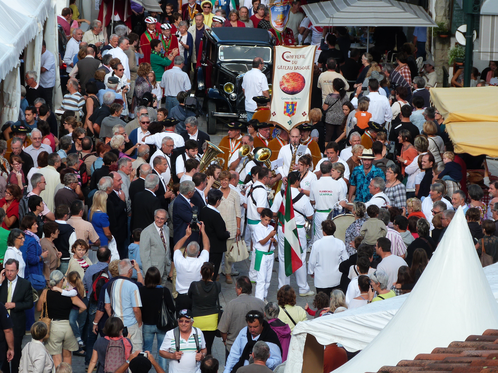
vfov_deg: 6.5
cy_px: 186
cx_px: 249
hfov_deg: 8.6
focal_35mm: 230
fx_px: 3309
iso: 100
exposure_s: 1/250
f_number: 5
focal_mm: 41.4
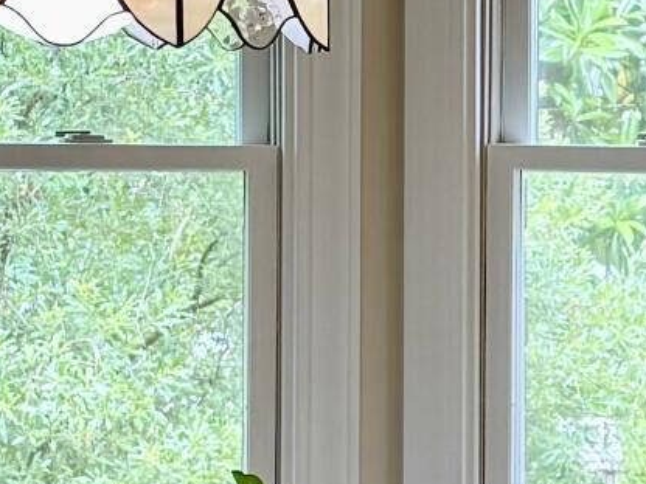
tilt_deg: -3.1
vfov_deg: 8.6
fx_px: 3229
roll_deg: -0.9
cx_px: 649
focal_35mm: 173
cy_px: 267
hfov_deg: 11.3
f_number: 1.78
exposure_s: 1/120
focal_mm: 6.76
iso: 125
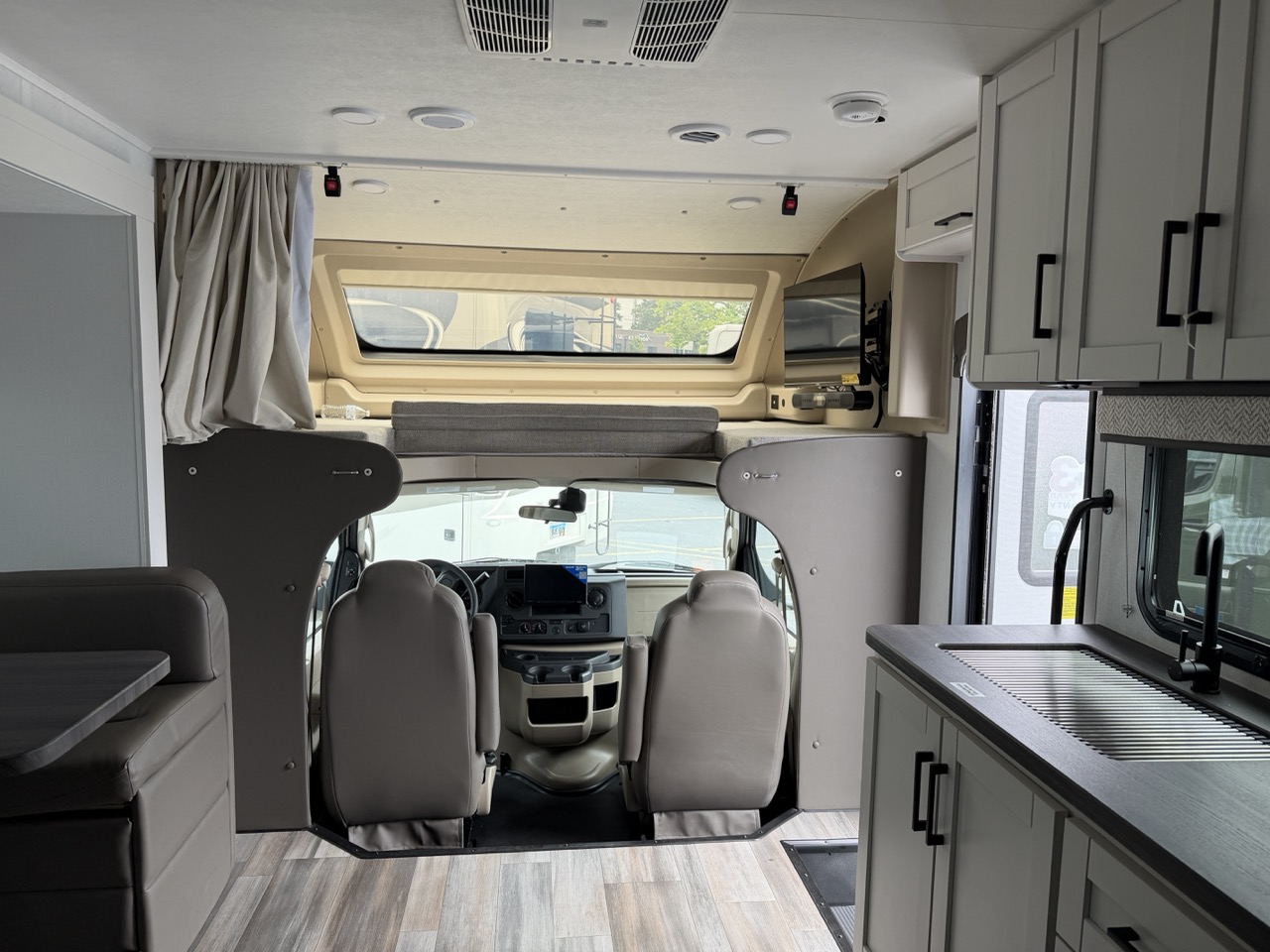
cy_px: 476
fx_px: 881
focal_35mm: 24
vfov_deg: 56.8
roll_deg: -2.9
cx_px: 635
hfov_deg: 71.6
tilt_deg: -6.0
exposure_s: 1/170
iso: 80
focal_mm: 6.76
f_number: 1.78
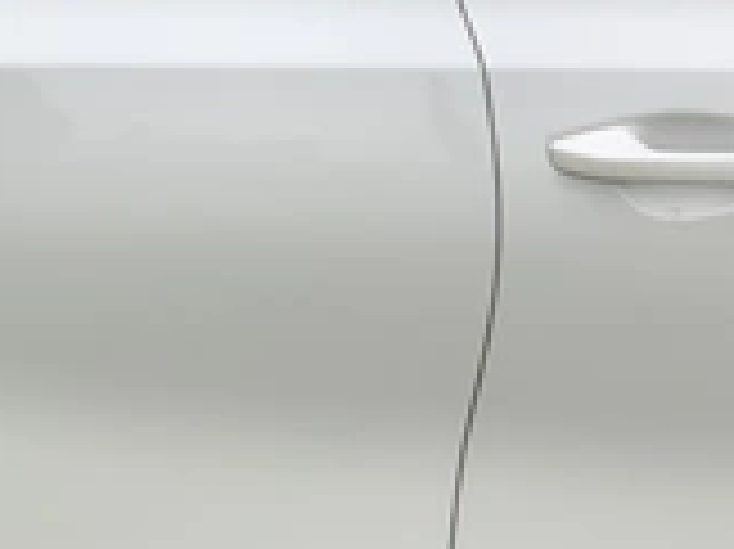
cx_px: -86
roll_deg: +0.8
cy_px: 153
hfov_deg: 23.9
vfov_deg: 19.3
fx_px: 1610
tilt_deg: -24.8
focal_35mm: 76
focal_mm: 3.3
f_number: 2.4
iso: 25
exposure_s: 1/297
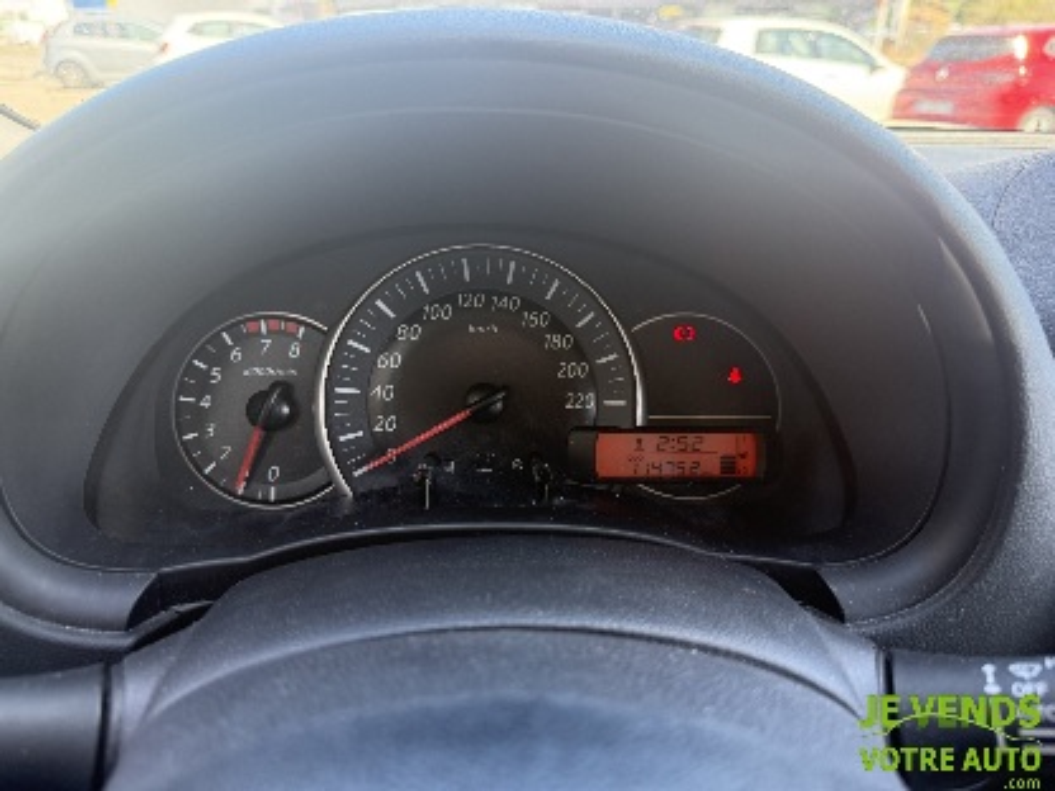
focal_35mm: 24
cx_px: 528
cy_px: 396
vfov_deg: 56.8
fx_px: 731
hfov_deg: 71.6
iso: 200
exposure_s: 1/187
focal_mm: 6.76
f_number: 1.78
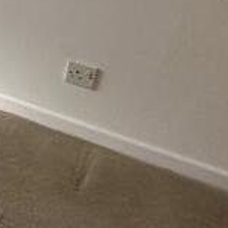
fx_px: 619
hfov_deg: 12.5
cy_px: -70
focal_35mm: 83
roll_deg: +0.6
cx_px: -402
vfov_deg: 19.3
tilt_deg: -17.3
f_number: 2.2
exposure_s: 1/100
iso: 125
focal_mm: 2.22
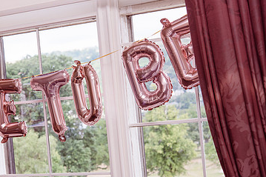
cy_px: 107
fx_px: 716
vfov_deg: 14.1
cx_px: 62
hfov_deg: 20.8
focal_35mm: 97
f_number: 5.6
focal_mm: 60
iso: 320
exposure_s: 1/250
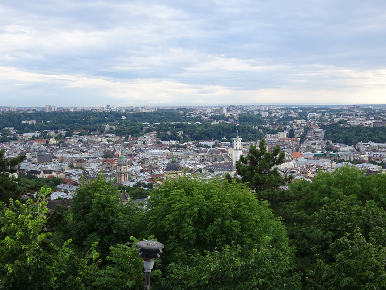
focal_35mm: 48
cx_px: 193
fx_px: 535
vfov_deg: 30.3
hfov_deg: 39.7
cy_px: 145
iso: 80
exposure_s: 1/125
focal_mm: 8.18
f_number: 4.5
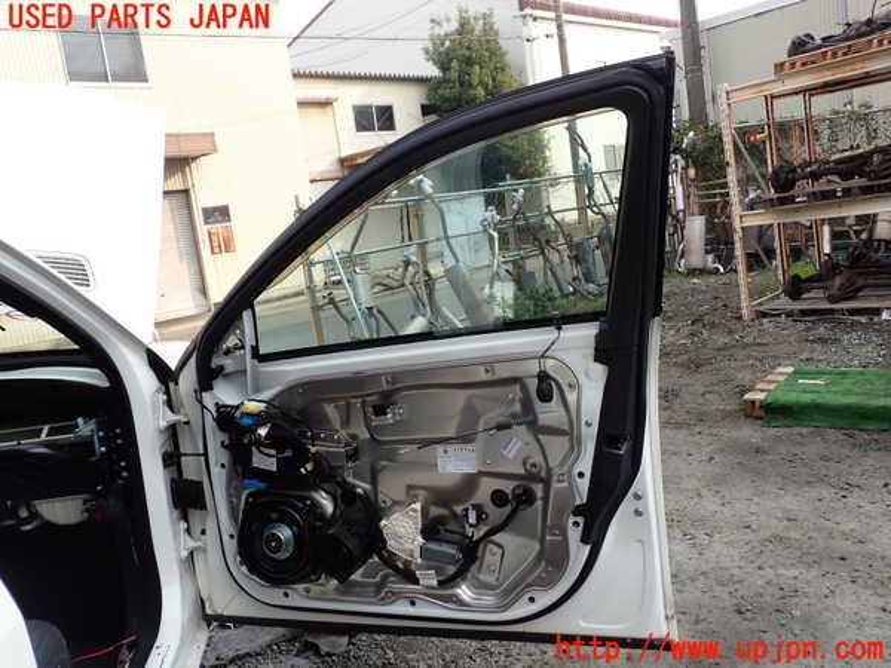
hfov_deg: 60.0
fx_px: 772
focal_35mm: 30
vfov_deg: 46.8
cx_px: 446
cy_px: 334
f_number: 3.2
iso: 100
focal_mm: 5.4
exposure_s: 1/320
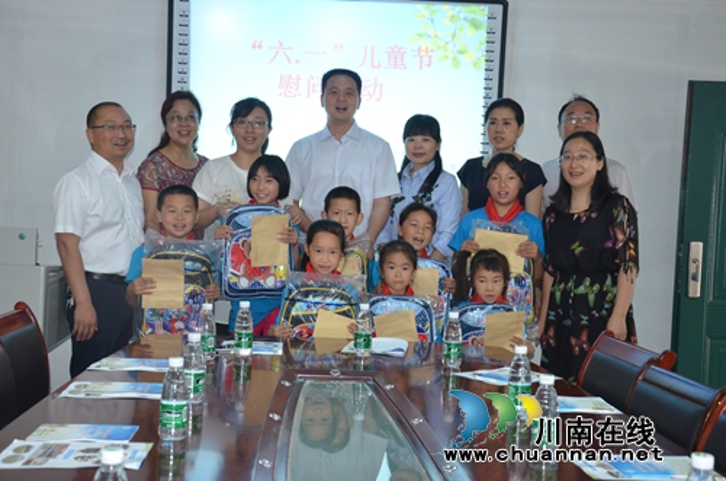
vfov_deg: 25.6
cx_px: 363
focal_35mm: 52
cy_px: 240
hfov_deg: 37.9
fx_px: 1056
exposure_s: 1/60
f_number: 5.6
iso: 1600
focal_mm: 35
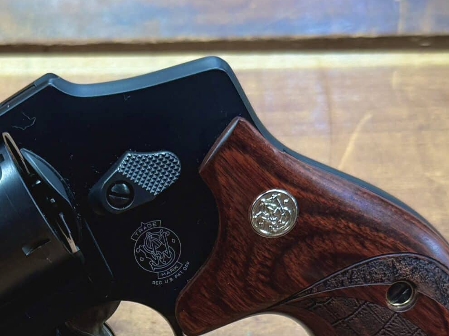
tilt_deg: -44.5
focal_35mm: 62
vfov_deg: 22.8
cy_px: 330
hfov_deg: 30.4
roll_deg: +0.7
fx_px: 804
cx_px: 87
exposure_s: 1/60
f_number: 1.78
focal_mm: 6.76
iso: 160
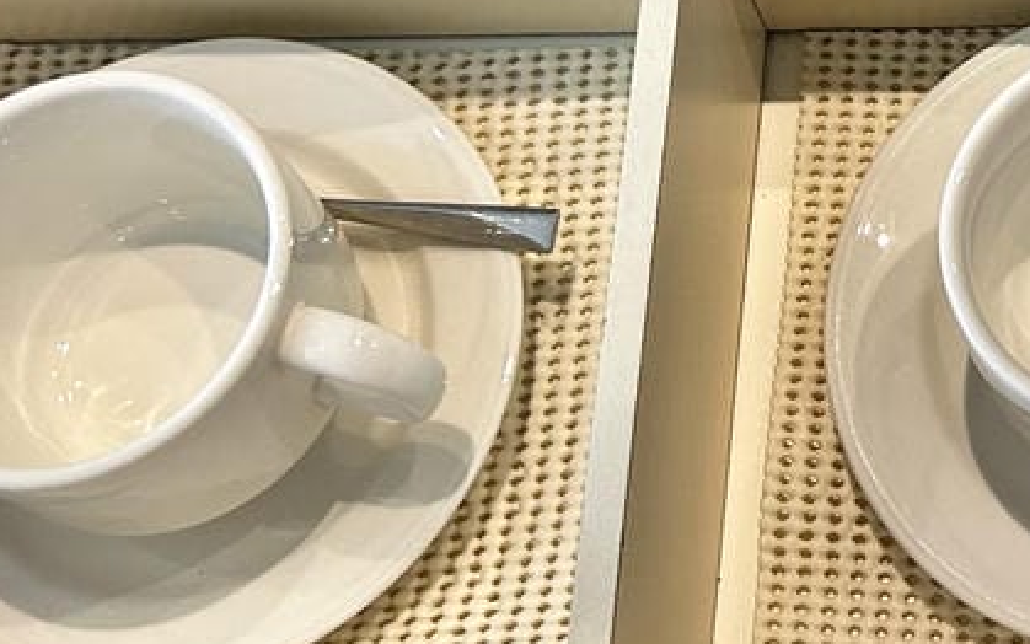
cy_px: -86
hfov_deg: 24.3
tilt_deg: -62.5
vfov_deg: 16.0
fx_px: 2218
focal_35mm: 79
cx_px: 1150
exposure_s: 1/60
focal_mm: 5.7
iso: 125
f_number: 1.5
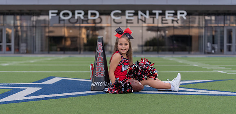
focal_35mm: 85
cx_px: 117
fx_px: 512
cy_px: 65
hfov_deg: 26.0
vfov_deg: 12.7
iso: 160
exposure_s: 1/320
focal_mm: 77
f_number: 2.8
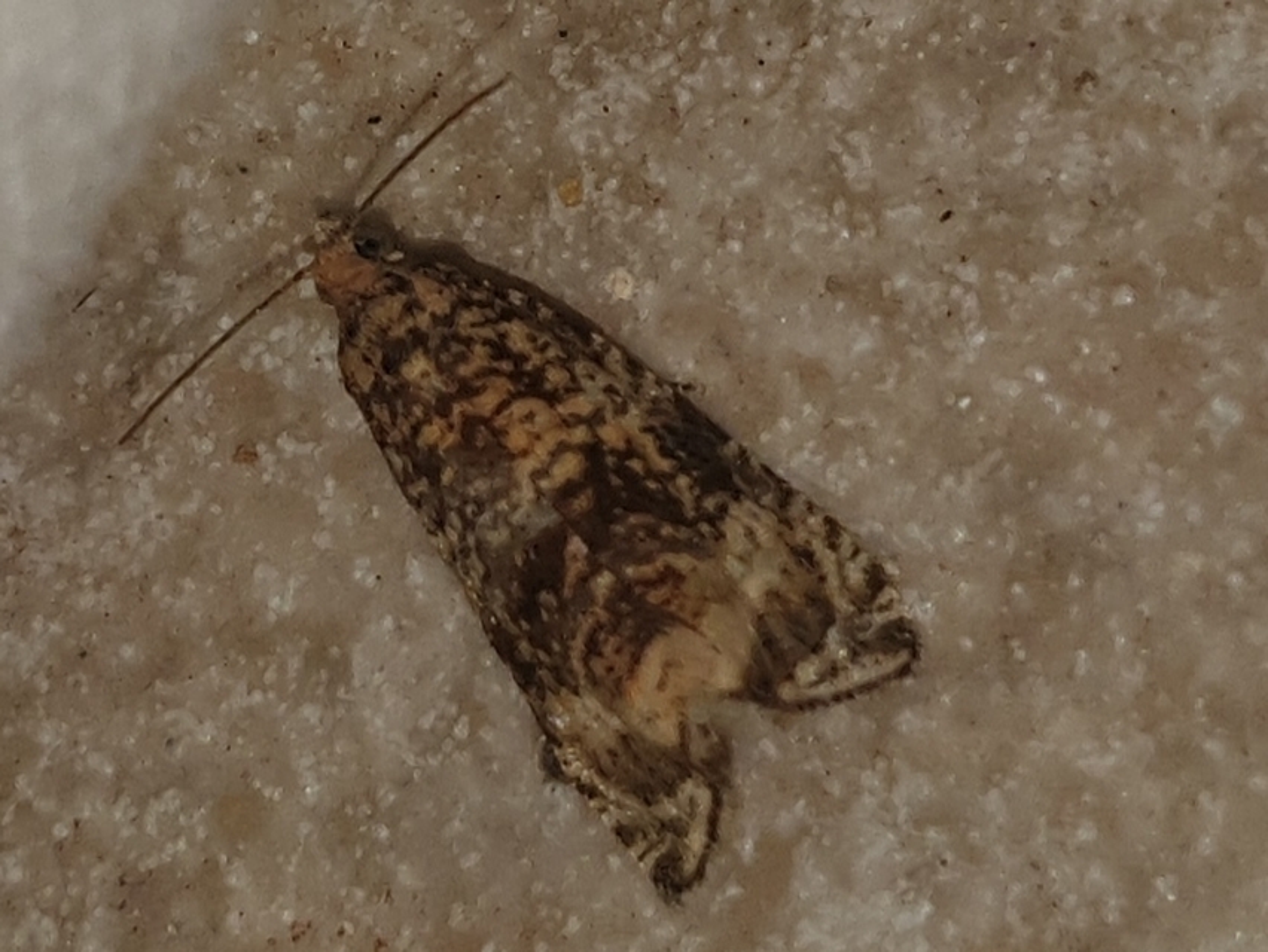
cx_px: 634
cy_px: 476
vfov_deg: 53.1
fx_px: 953
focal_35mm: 26
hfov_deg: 67.3
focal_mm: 4.3
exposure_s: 1/3067
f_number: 2.4
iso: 50
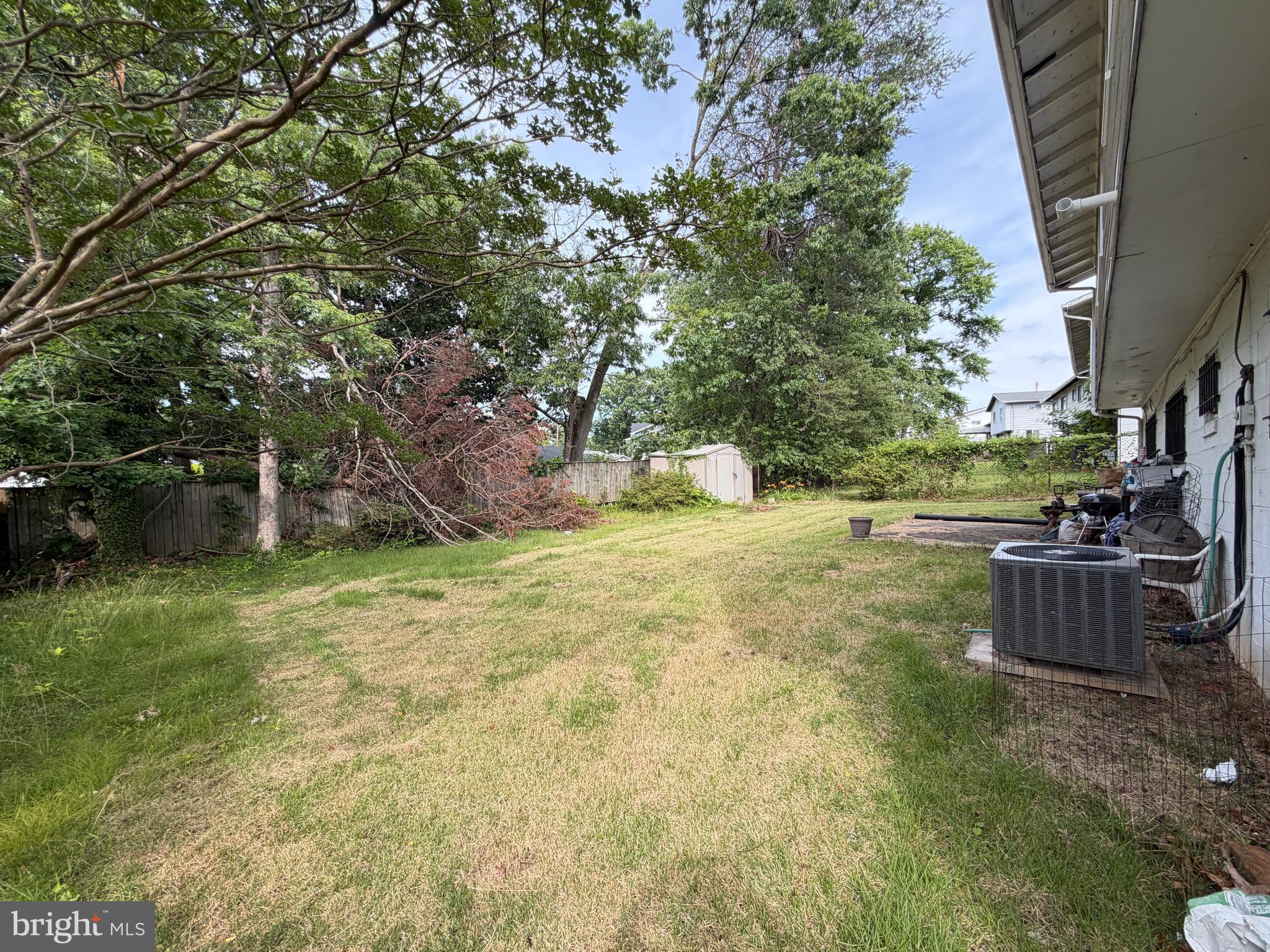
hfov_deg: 102.1
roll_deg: -0.9
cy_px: 476
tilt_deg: +0.2
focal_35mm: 14
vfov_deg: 85.7
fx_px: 514
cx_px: 635
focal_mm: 2.22
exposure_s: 1/331
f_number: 2.2
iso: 50
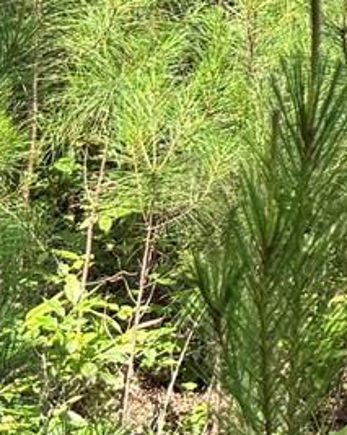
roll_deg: -0.4
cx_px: 1020
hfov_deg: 7.6
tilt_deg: -5.4
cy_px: -246
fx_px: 2315
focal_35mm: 180
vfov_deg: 10.3
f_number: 1.78
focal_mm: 6.76
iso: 100
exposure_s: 1/1410
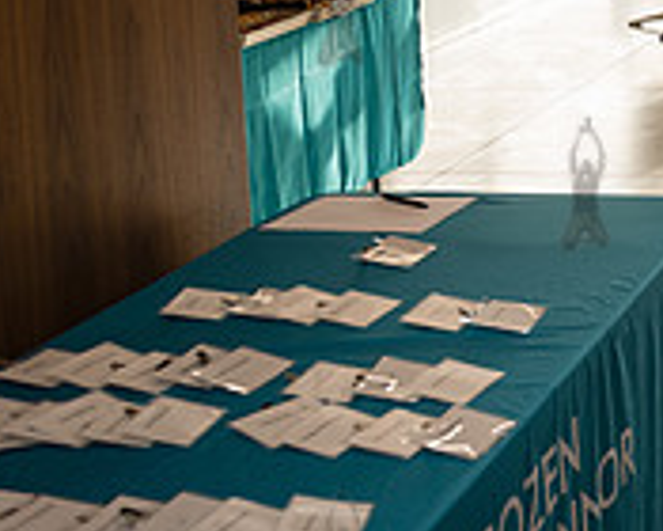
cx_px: 1094
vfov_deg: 16.4
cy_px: -62
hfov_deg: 17.9
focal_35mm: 91
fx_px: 1786
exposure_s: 1/160
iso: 250
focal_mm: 27
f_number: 4
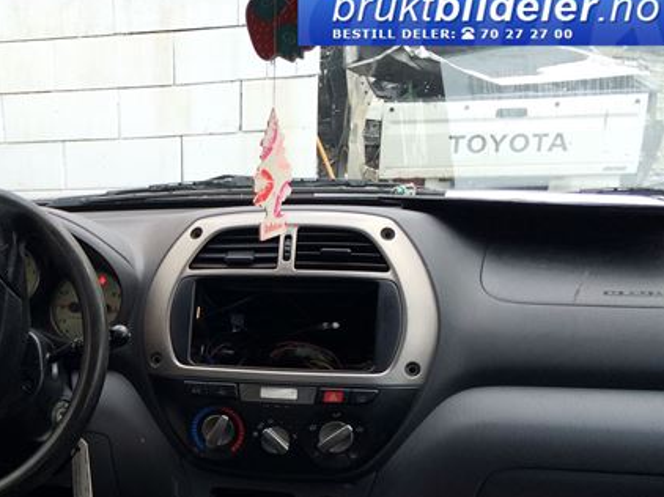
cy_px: 426
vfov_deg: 25.9
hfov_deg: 32.9
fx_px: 1054
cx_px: 46
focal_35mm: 55
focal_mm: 4.15
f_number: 2.2
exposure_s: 1/354
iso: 32
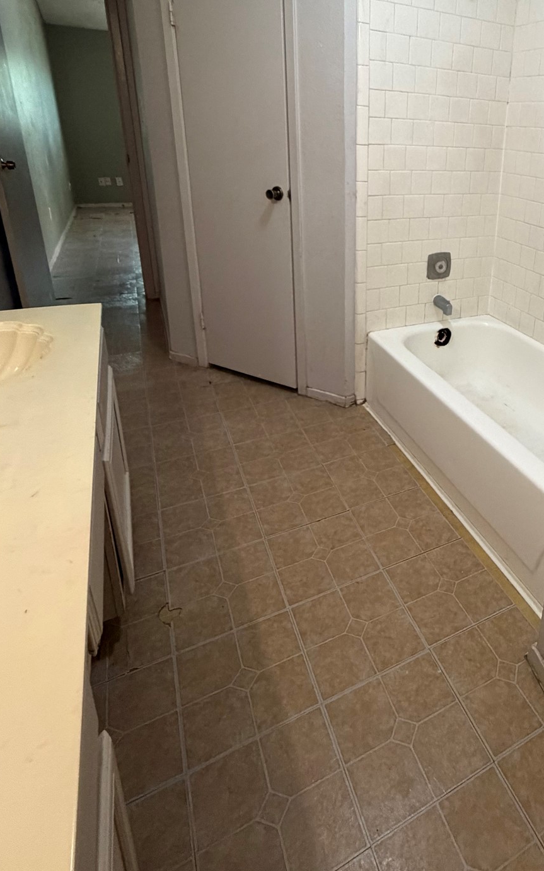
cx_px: 436
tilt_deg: -19.8
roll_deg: -2.8
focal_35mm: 22
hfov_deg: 51.6
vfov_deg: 77.8
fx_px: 522
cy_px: 312
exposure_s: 1/60
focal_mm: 2.22
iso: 400
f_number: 2.2
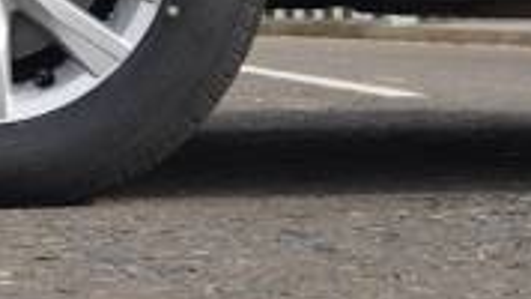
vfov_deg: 5.7
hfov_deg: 10.2
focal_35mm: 209
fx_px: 2940
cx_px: -54
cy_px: -245
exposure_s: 1/100
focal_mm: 37
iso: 100
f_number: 6.3
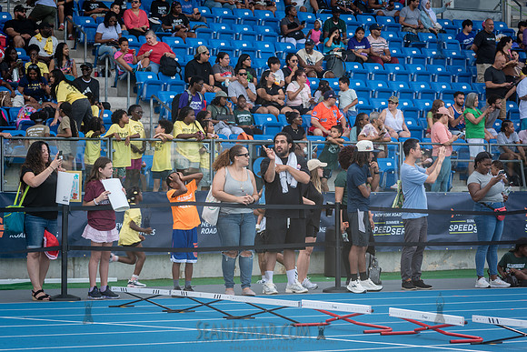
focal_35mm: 142
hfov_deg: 14.5
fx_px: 2073
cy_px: 176
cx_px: 264
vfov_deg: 9.7
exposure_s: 1/200
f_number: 5.6
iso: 160
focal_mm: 135
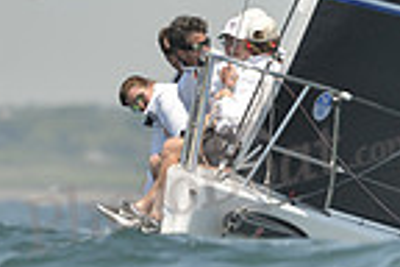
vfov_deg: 0.9
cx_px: 561
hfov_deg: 1.3
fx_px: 17921
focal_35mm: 1613
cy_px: 288
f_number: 5.6
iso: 280
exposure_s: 1/1250
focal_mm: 400
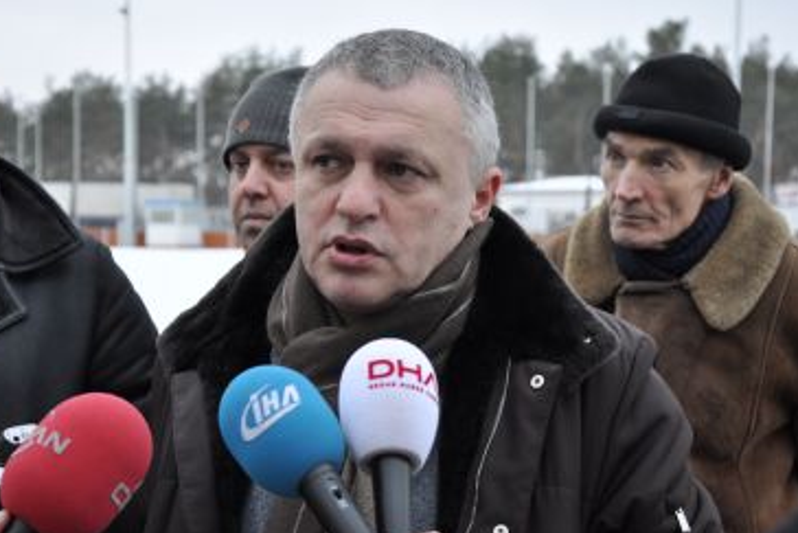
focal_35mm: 79
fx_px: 1752
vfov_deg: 17.3
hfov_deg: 25.7
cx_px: 408
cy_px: 272
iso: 400
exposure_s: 1/60
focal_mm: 48
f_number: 4.8
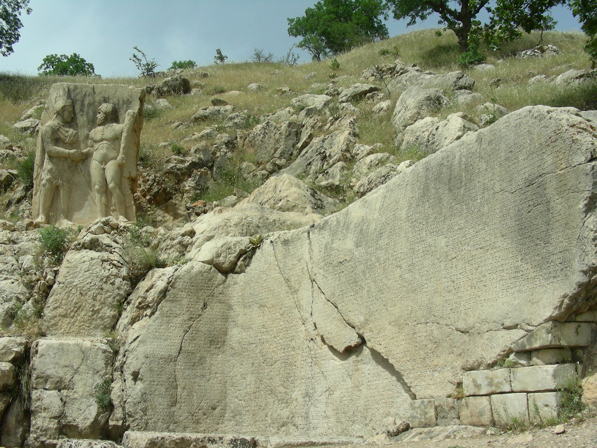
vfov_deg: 37.7
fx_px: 655
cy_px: 224
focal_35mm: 38
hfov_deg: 49.0
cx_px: 298
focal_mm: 6.3
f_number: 5.6
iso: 50
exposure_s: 1/568
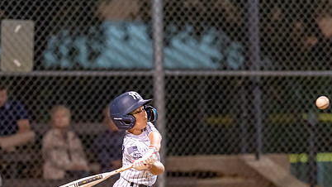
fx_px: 3336
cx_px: 138
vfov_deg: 3.2
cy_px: 125
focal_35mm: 379
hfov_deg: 5.7
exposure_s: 1/1000
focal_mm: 135
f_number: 1.8
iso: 2500
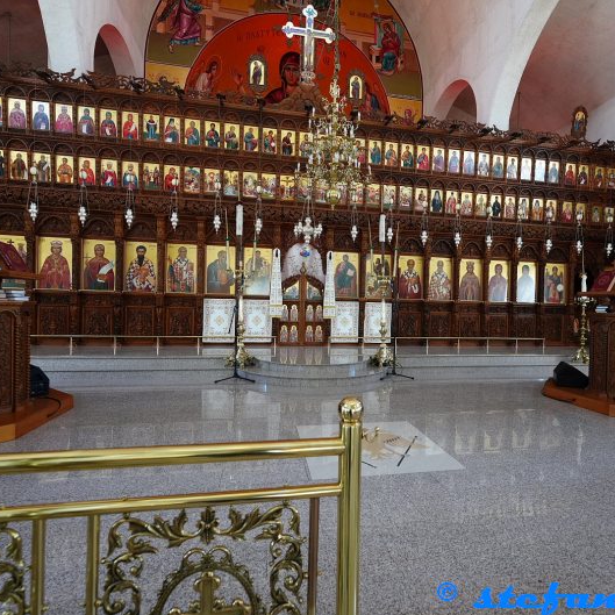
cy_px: 310
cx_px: 337
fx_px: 362
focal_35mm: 18
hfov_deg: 80.5
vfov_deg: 80.7
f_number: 4
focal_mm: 14
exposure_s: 1/20
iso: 800
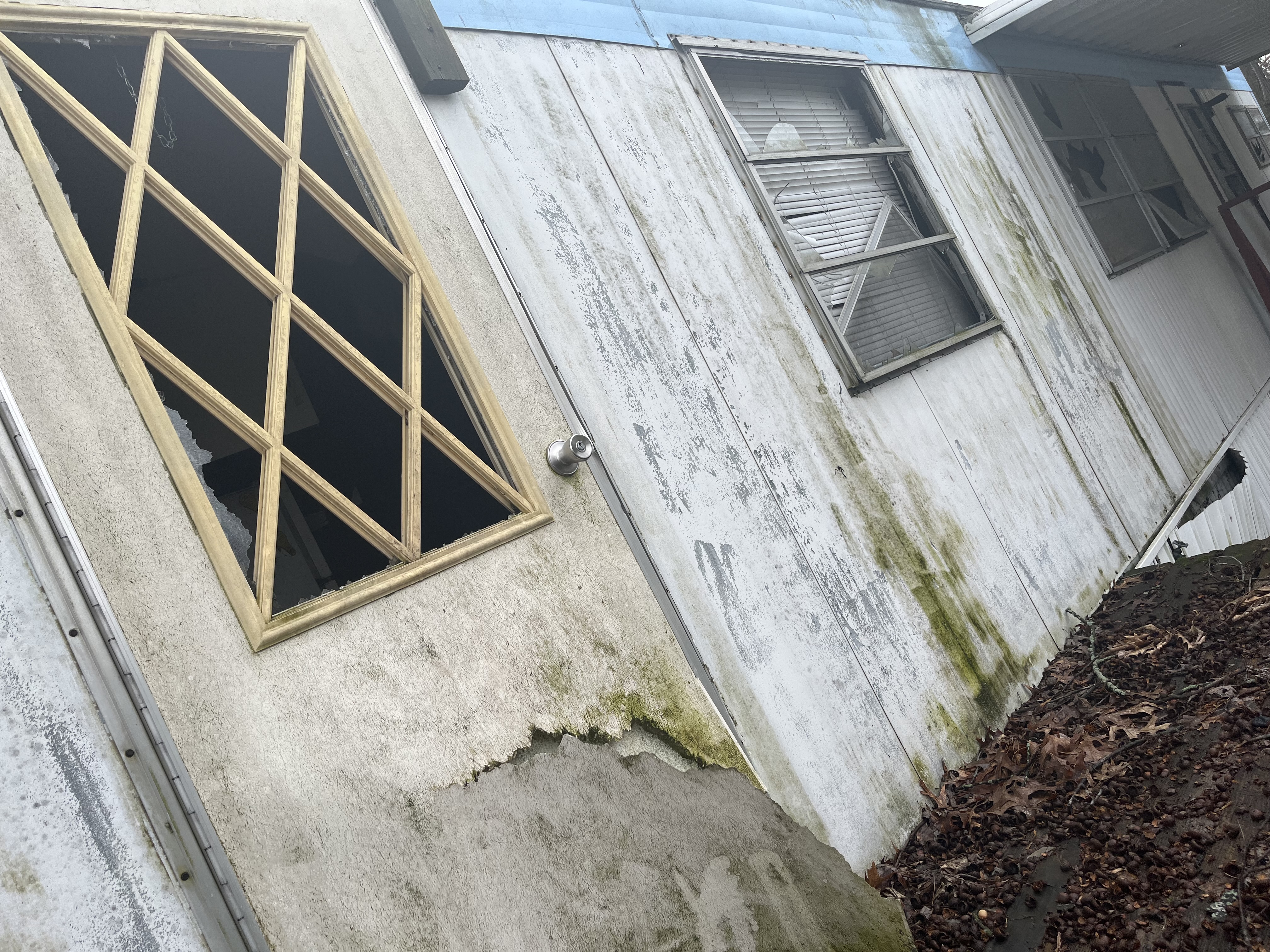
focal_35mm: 26
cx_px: 635
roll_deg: +24.2
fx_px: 954
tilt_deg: +0.5
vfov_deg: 53.1
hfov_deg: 67.3
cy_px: 476
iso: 50
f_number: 1.6
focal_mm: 5.1
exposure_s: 1/1600
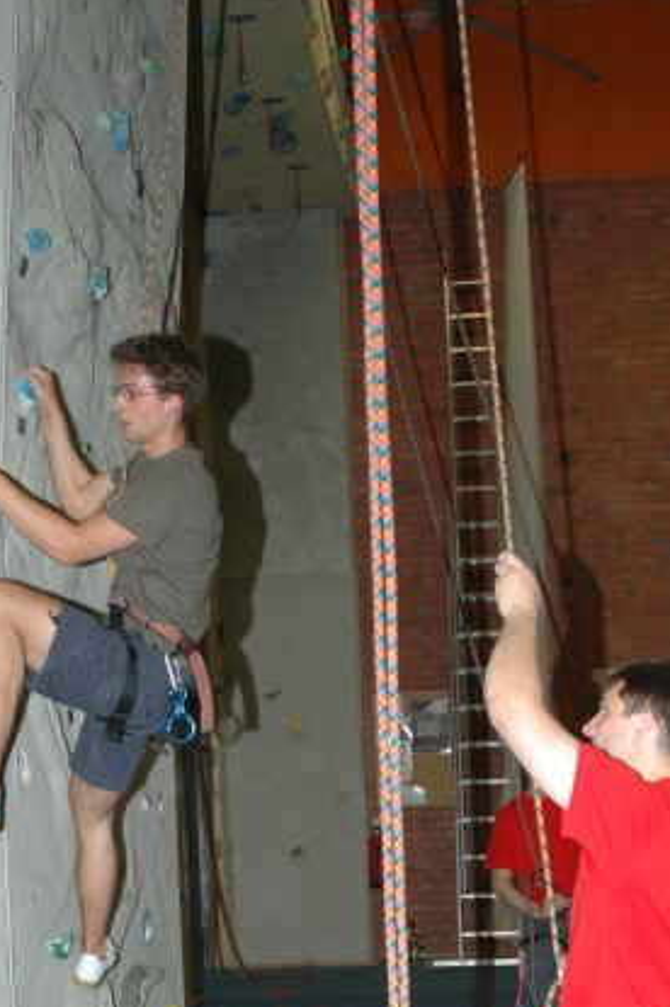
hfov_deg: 25.9
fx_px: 1454
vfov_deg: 36.5
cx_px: 324
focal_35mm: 52
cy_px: 849
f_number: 4
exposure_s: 1/60
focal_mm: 18
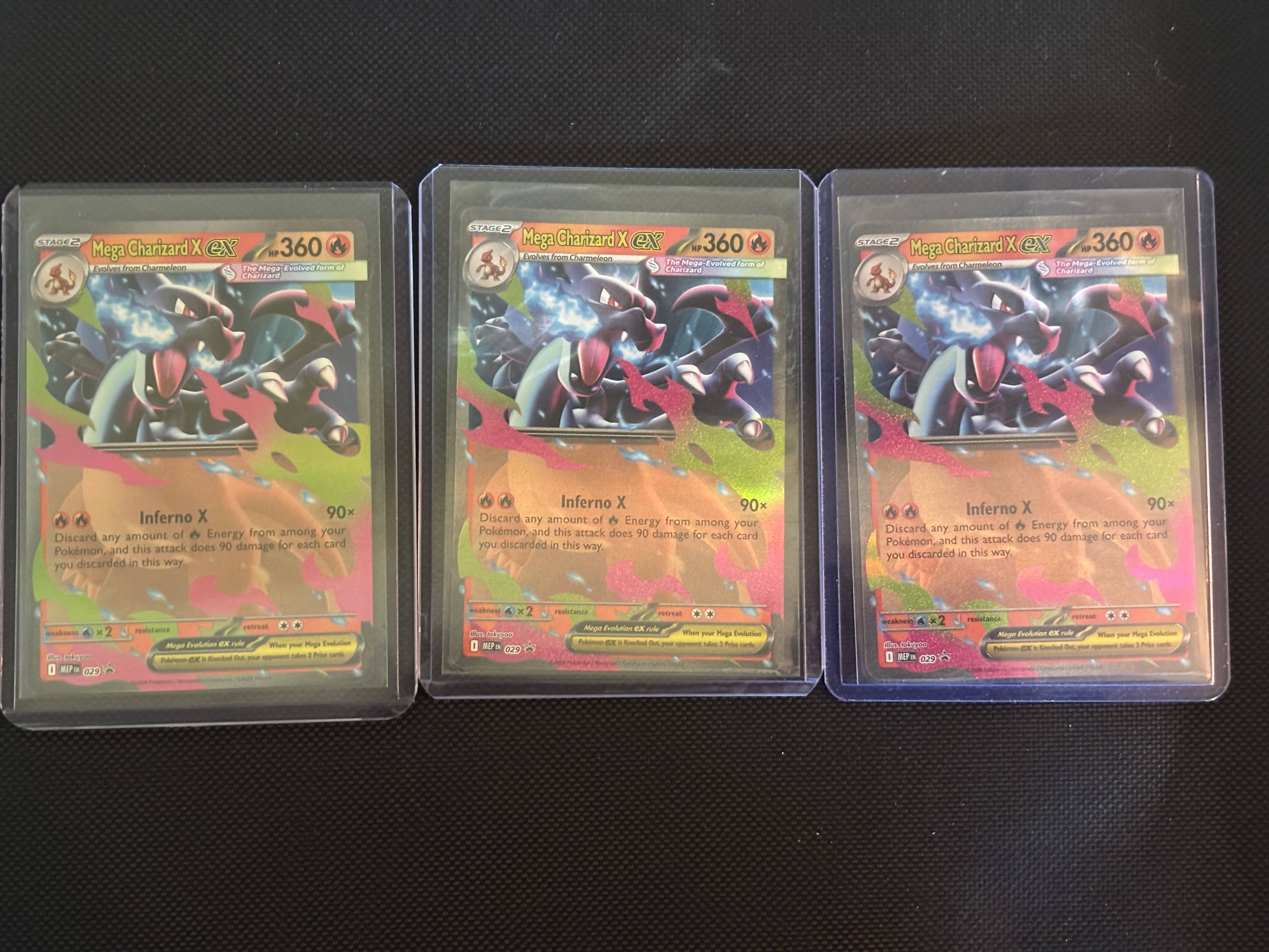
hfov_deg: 36.8
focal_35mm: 52
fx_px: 1906
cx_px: 634
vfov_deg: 28.0
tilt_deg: -84.2
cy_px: 476
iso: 320
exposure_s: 1/20
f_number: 1.6
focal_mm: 5.96
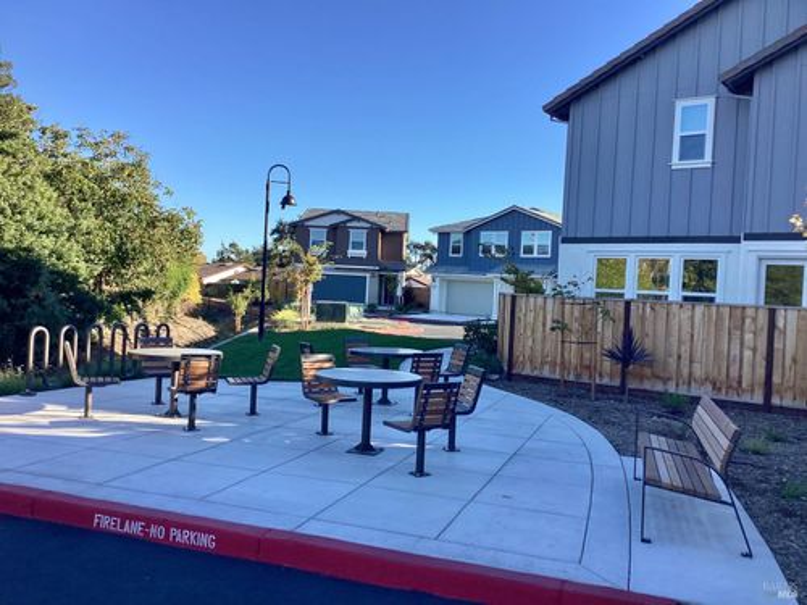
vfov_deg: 45.4
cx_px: 404
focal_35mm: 31
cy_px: 302
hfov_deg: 58.4
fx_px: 723
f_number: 2.4
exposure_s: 1/578
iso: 25
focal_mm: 3.3
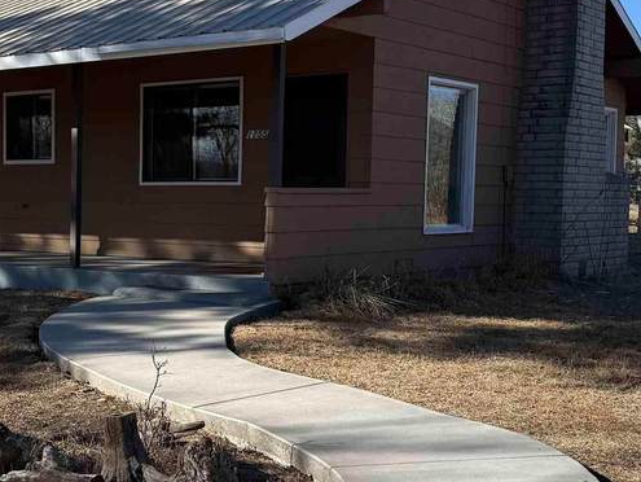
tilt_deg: -2.6
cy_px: 254
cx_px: 144
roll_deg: -0.8
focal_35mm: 62
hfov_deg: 30.5
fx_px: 1149
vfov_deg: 23.7
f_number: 1.78
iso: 80
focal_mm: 6.76
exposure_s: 1/3145
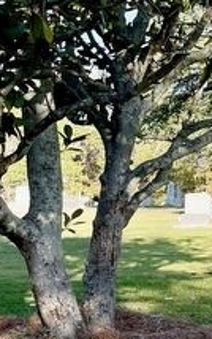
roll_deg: +0.8
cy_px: 154
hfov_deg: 10.8
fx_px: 951
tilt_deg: +4.2
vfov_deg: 20.2
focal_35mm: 103
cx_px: 508
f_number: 1.6
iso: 32
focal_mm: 4.2
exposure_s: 1/1072
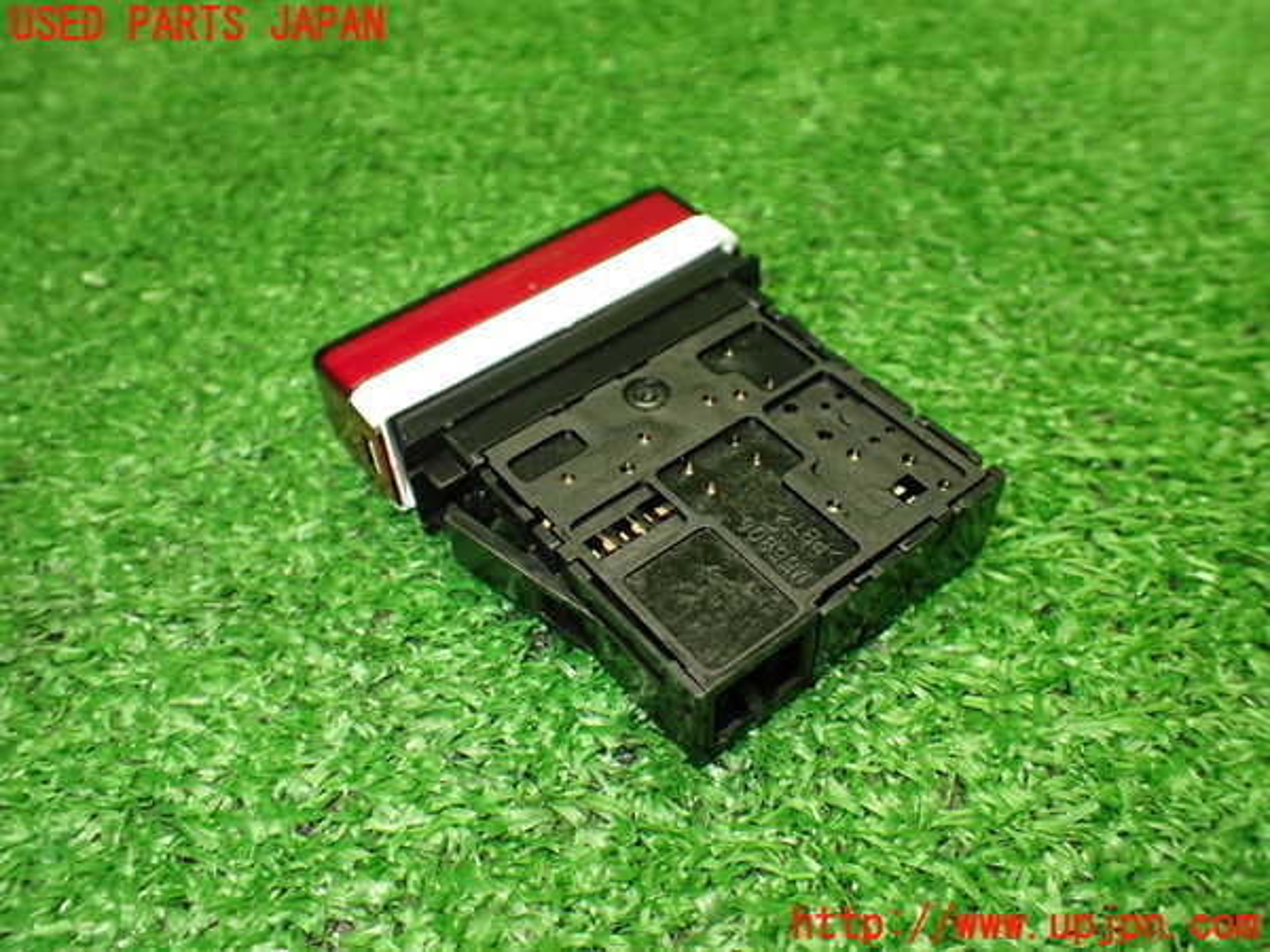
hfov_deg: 60.0
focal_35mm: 30
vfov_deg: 46.8
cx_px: 635
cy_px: 476
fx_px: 1101
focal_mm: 5.4
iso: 500
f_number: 2.3
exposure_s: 1/125
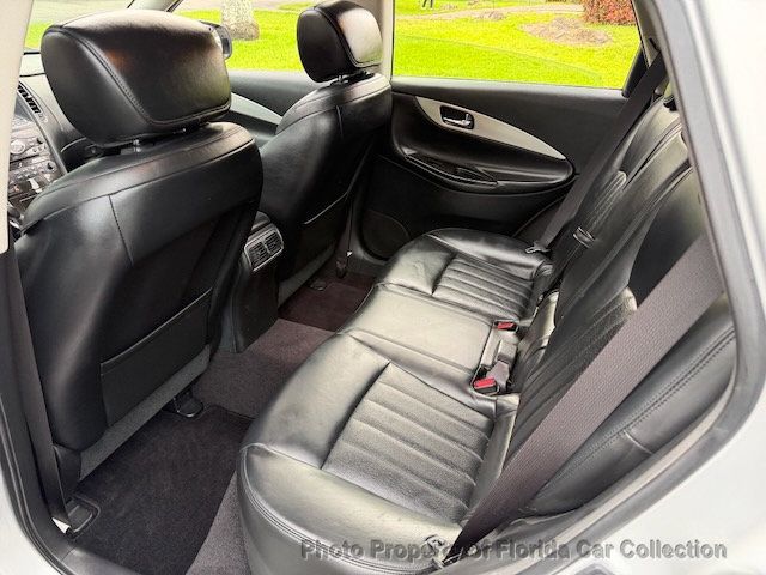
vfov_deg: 56.8
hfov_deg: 71.6
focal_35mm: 24
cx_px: 383
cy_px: 288
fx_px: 531
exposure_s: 1/60
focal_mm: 6.76
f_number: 1.78
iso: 200
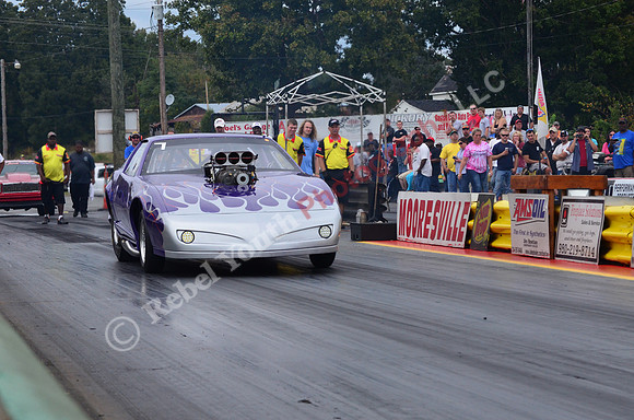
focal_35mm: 112
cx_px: 317
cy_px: 210
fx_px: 1977
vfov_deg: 12.1
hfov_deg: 18.2
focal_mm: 75
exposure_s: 1/1250
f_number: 9
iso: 1000
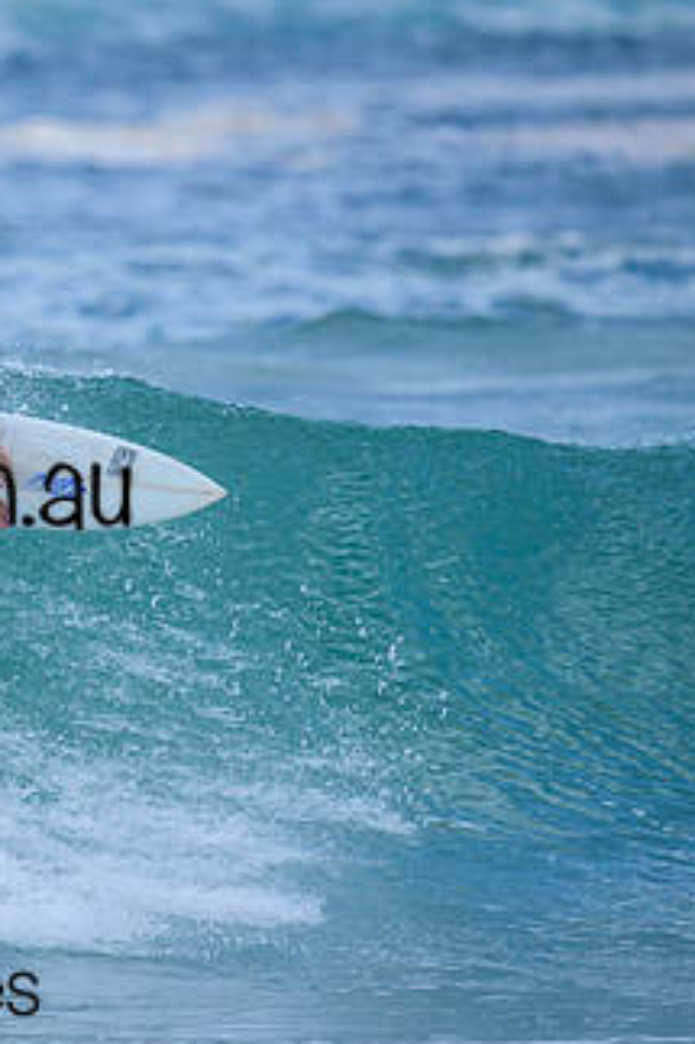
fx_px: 41713
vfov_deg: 1.4
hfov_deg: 1.0
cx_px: -210
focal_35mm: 1439
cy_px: 451
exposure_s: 1/2000
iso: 360
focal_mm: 800
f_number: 6.3
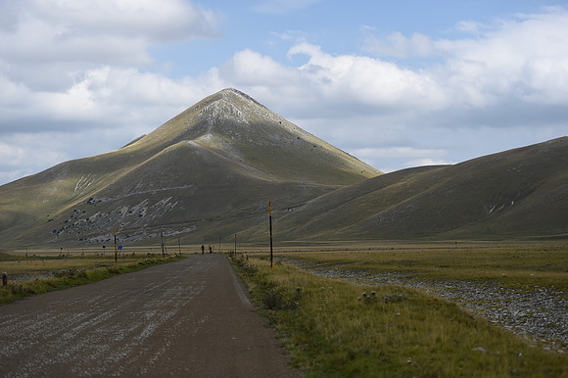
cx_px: 284
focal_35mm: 70
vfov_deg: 19.4
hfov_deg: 28.9
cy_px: 189
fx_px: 1104
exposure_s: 1/5000
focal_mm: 70
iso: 200
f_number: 2.8
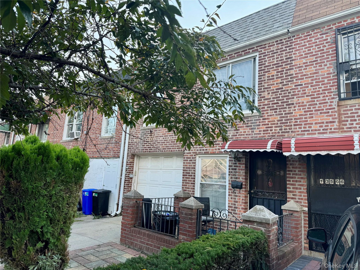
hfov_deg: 71.6
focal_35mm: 24
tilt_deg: +8.5
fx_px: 250
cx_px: 180
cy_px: 135
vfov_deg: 56.8
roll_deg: -3.5
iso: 64
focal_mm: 6.76
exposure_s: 1/231
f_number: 1.78
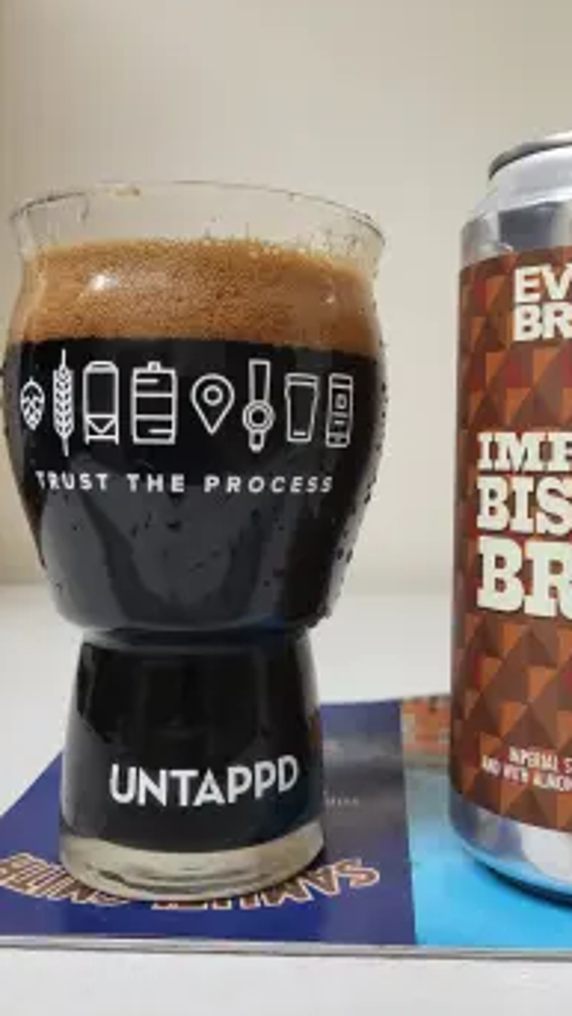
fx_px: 890
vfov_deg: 59.2
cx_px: 373
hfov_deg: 35.4
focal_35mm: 33
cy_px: 435
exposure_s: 1/120
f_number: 1.8
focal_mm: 5.4
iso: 320
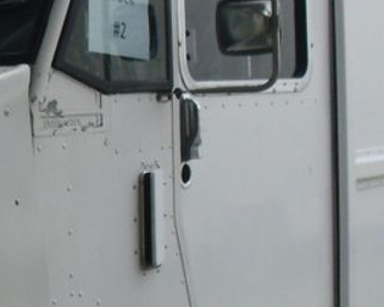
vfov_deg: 10.8
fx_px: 1625
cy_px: 188
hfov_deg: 13.2
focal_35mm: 143
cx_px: -44
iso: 100
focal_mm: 6.3
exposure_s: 1/100
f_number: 7.8
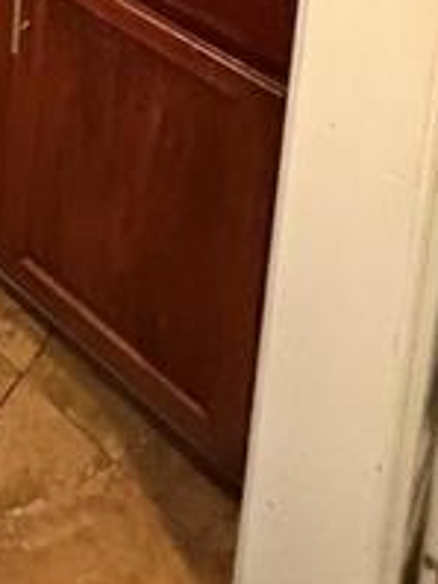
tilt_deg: -6.0
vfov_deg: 20.4
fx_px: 912
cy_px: -534
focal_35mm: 54
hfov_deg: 21.6
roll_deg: -2.1
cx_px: -253
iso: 1250
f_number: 2.2
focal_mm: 2.22
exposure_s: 1/60
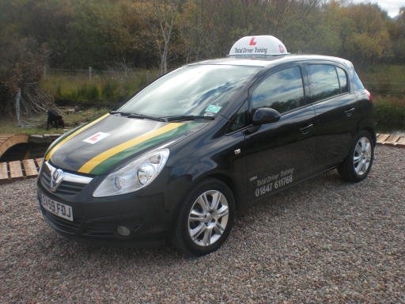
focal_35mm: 38
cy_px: 152
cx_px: 202
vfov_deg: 37.7
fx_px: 445
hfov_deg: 49.0
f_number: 4.6
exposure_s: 1/140
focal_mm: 6.3
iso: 64
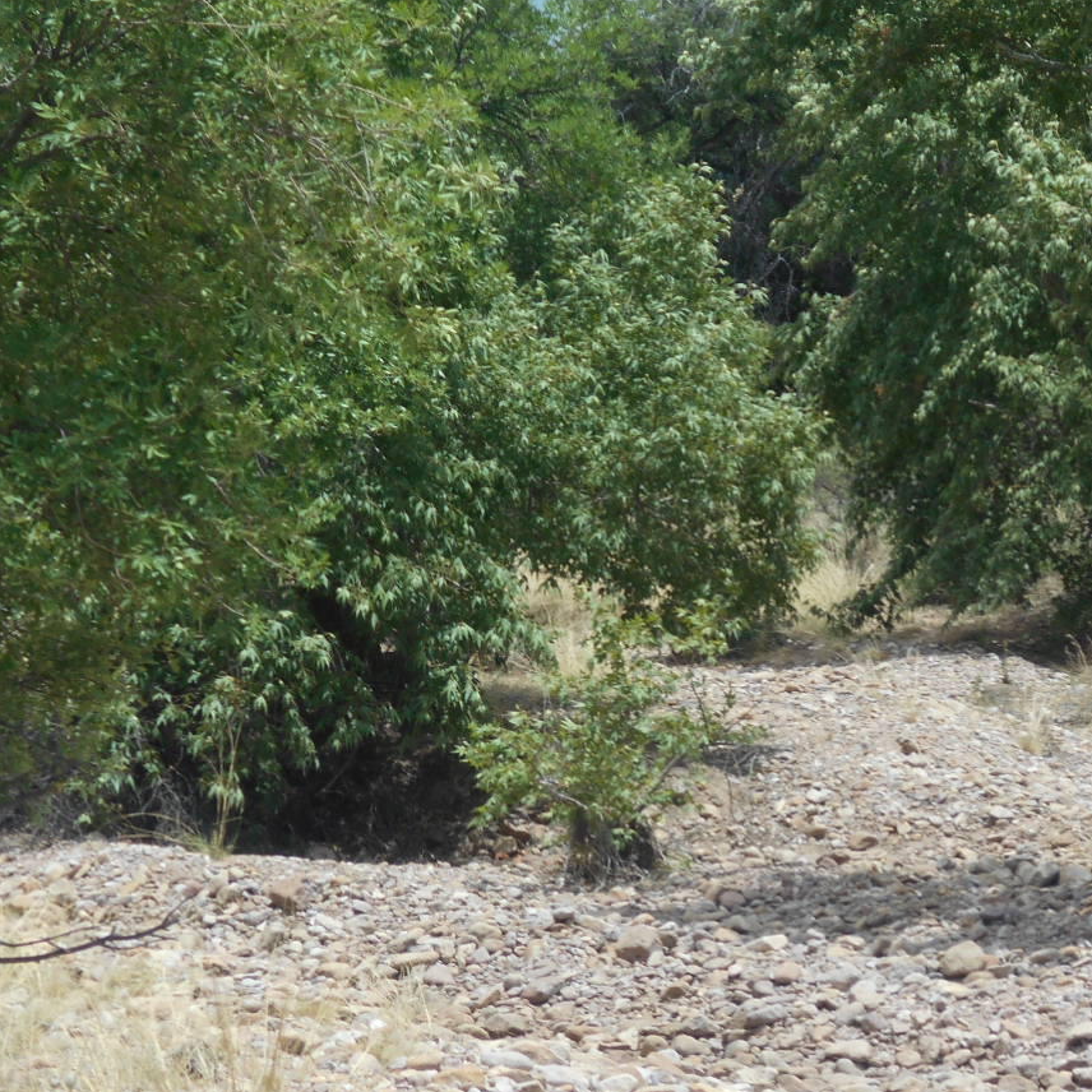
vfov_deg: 10.8
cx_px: 427
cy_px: 691
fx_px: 5782
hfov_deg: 10.8
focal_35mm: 162
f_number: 5.5
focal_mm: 17.6
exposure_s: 1/400
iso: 80
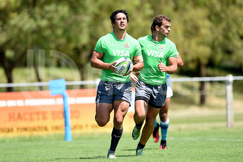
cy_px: 81
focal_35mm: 300
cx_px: 122
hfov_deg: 6.9
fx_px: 2025
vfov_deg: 4.6
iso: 200
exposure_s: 1/1600
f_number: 2.8
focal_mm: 300
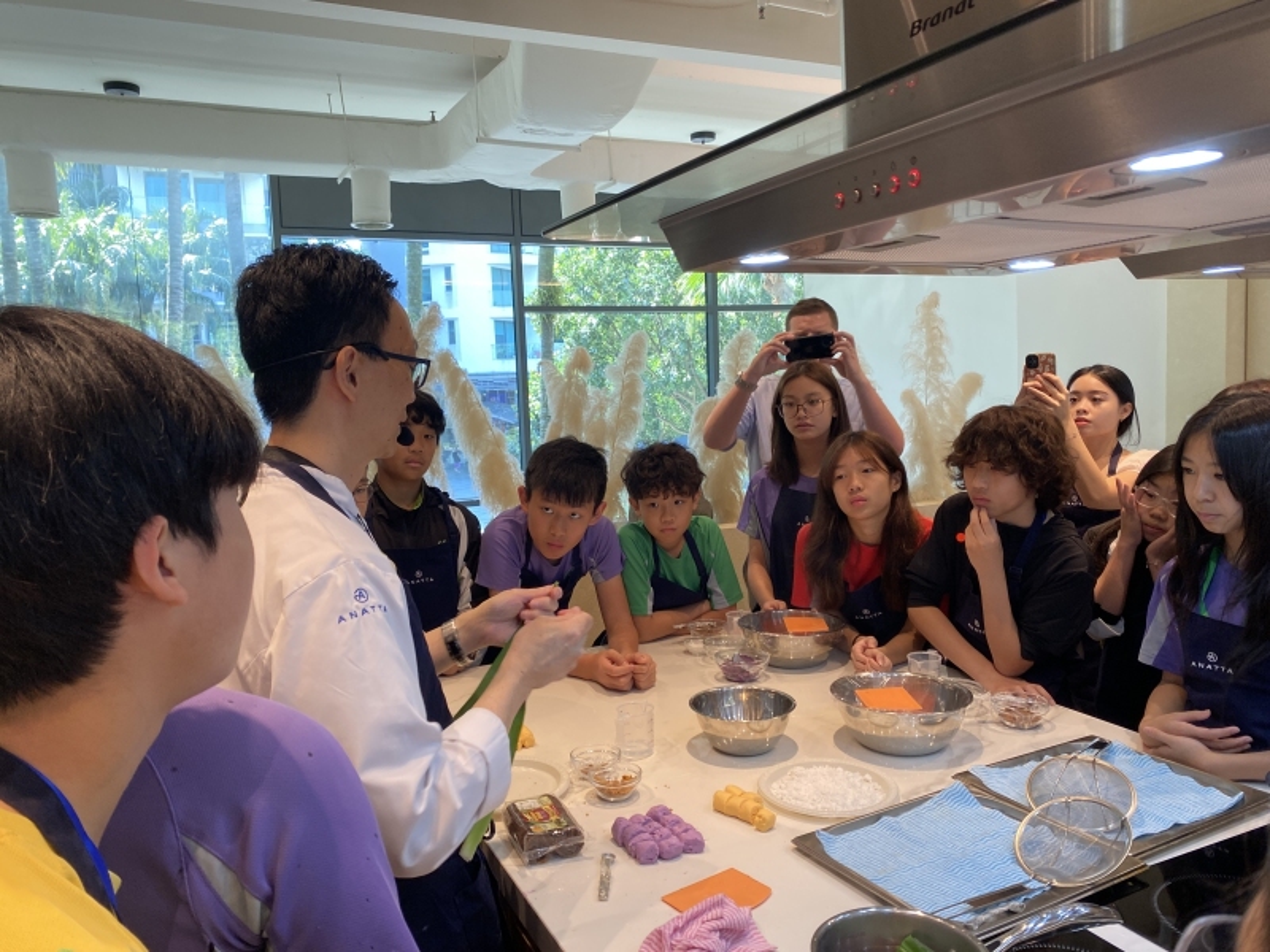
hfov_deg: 67.3
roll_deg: +1.5
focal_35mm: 26
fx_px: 954
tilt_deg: -5.7
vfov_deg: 53.1
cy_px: 476
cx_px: 635
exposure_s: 1/100
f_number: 1.8
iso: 100
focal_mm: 4.25
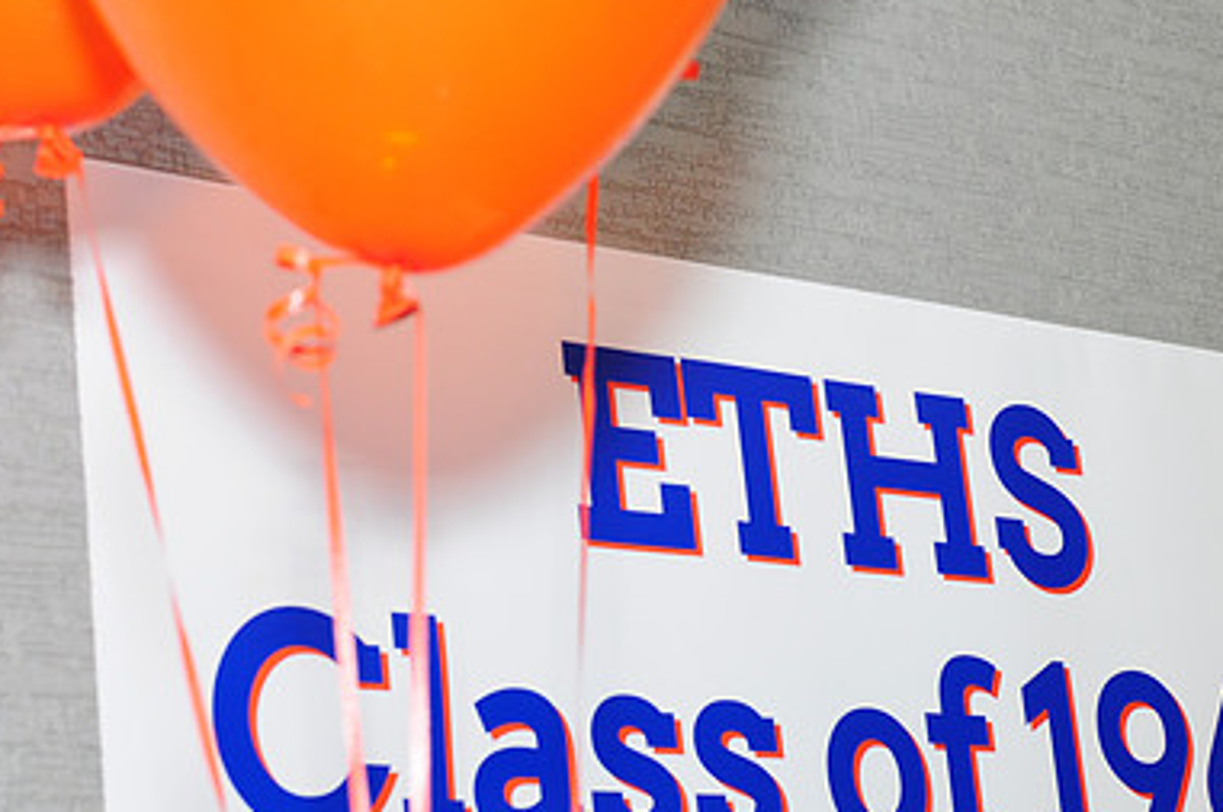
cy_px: 518
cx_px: 629
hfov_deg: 21.3
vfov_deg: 14.2
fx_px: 3257
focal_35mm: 96
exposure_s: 1/60
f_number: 5
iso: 500
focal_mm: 42
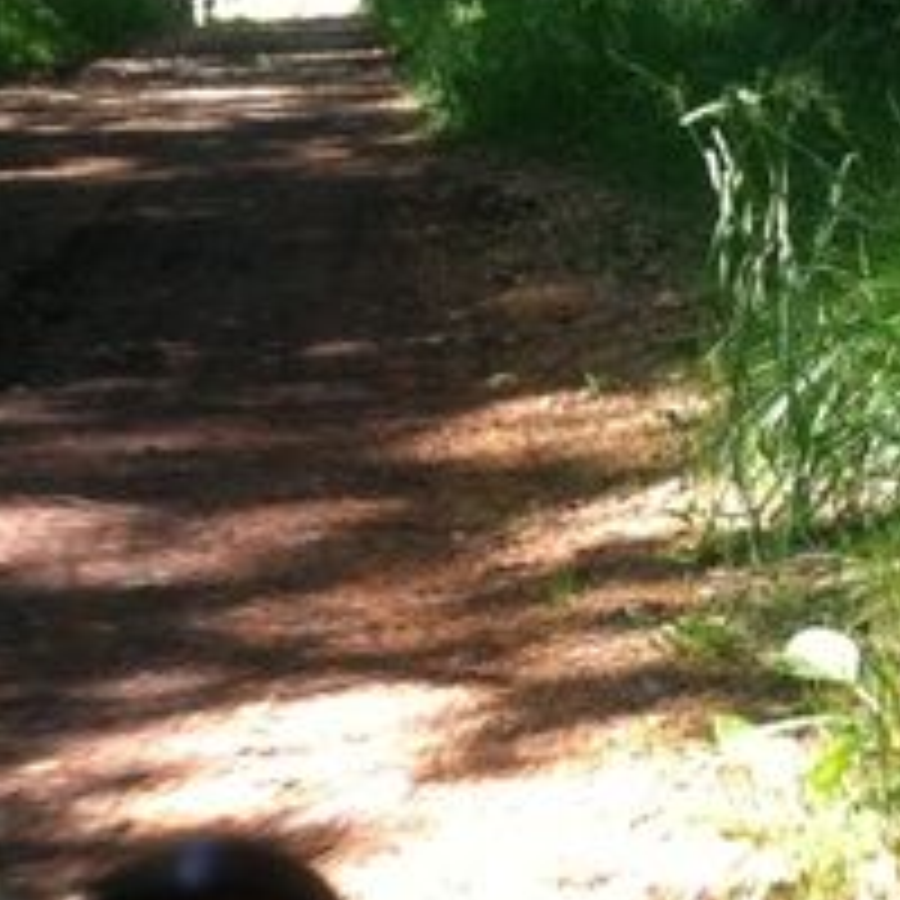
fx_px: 3294
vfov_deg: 15.5
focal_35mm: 112
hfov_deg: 15.5
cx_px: 245
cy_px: 338
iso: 64
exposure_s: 1/145
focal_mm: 3.85
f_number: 2.8
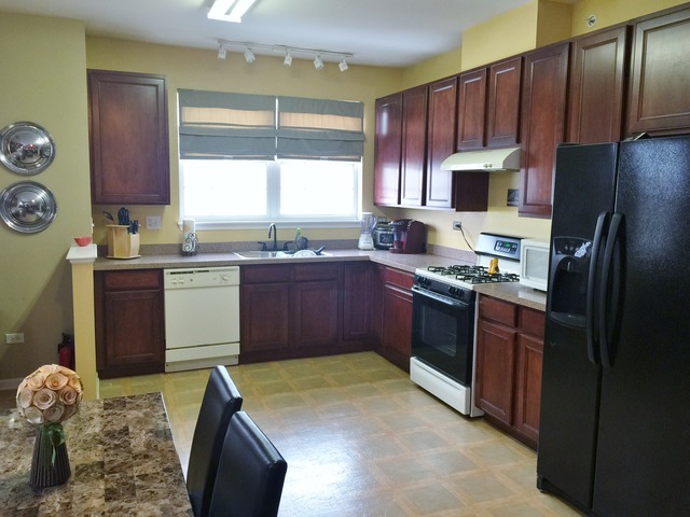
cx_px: 345
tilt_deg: -6.7
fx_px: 578
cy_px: 258
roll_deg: -0.7
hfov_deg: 61.7
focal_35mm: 29
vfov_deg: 48.2
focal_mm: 4.15
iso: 50
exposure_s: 1/15
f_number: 2.2
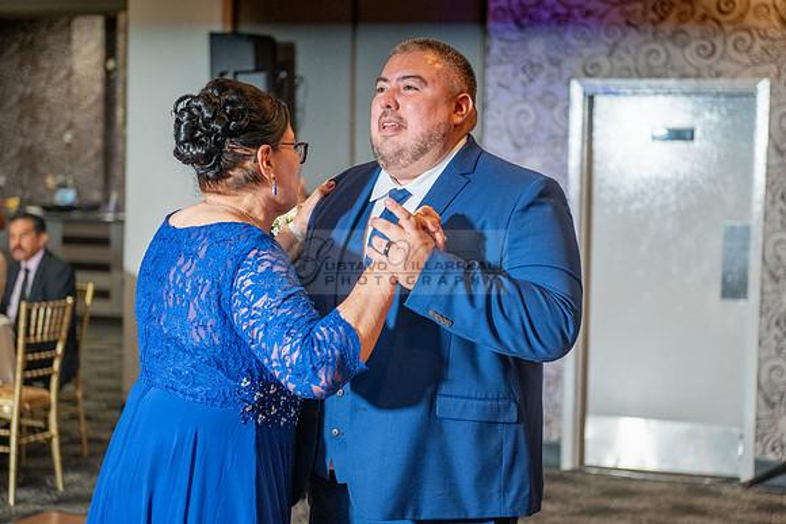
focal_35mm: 70
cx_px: 393
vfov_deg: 19.5
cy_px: 262
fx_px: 1529
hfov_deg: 28.8
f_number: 2.8
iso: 500
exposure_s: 1/250
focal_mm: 70
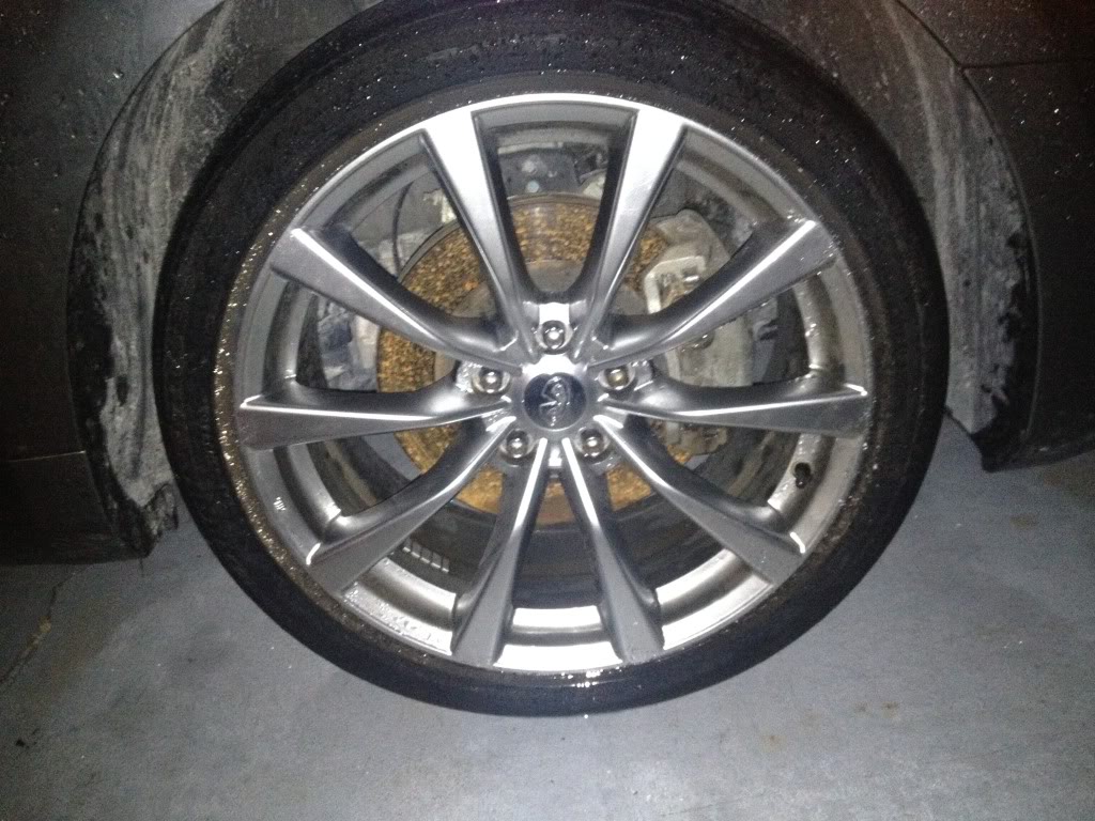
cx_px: 548
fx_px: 1107
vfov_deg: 40.7
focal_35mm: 35
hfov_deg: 52.6
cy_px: 410
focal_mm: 4.3
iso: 500
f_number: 2.4
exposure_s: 1/16
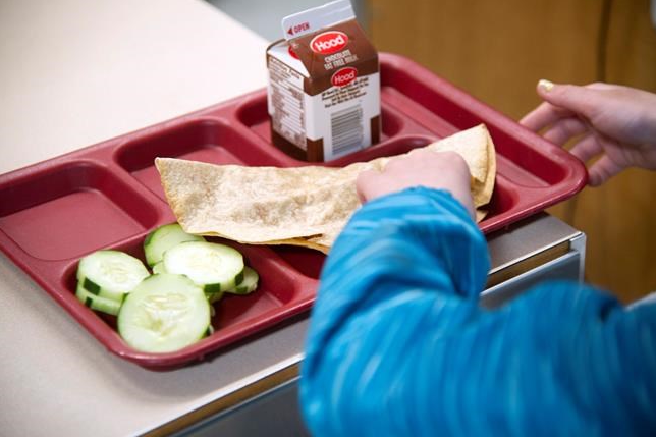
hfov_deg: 19.3
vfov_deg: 12.9
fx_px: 1931
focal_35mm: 106
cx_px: 329
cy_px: 217
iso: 2500
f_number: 4
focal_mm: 105
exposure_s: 1/200
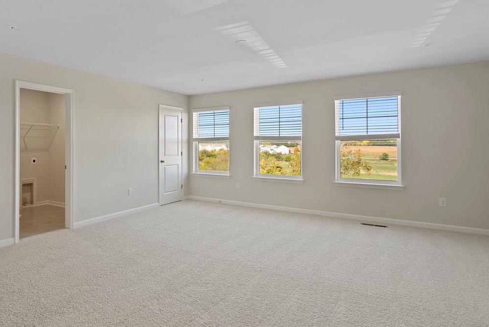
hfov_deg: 72.4
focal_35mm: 23
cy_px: 144
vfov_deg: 55.0
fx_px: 313
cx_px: 142
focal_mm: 16
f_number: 9
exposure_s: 1/15
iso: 400
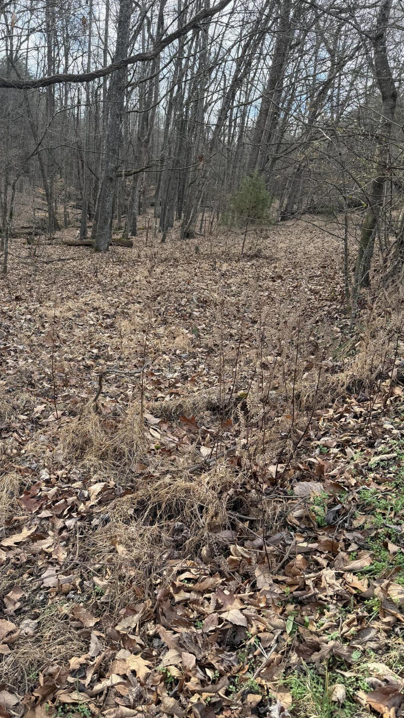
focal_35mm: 28
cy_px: 368
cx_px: 138
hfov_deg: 41.0
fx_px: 533
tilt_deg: -16.8
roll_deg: -4.7
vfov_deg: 67.9
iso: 100
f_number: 1.78
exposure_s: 1/742
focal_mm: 6.76
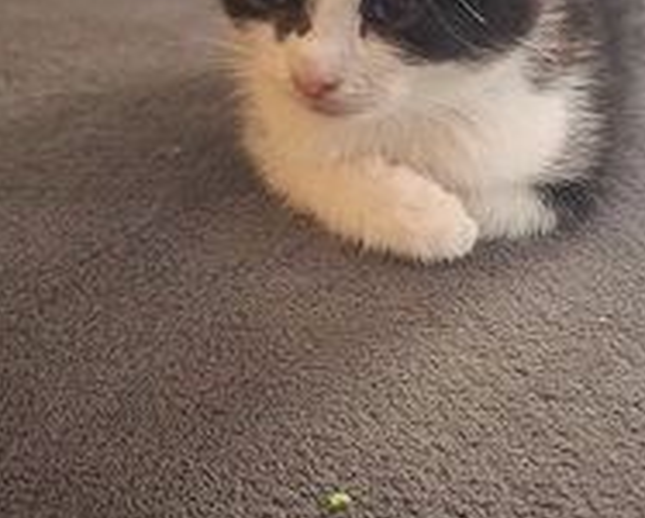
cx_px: 476
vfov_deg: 30.9
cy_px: 124
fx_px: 917
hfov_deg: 37.9
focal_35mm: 48
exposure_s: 1/11
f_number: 1.8
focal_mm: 6.4
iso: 1250
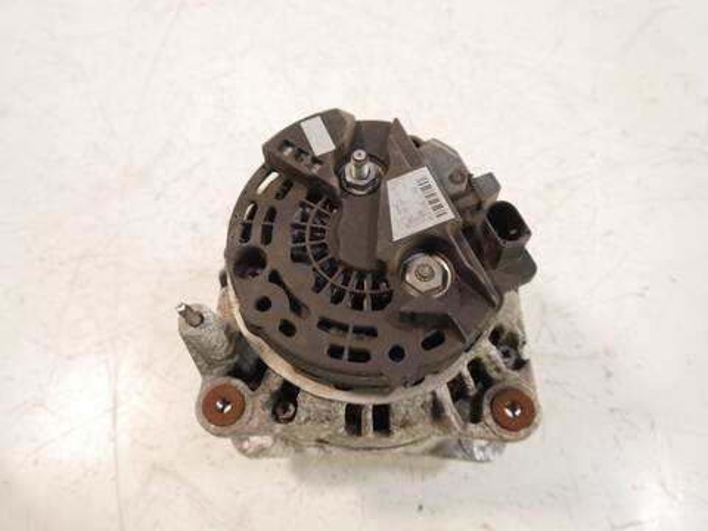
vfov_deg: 49.7
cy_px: 266
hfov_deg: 63.4
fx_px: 573
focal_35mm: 28
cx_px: 354
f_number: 3.5
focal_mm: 14
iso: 640
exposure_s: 1/60
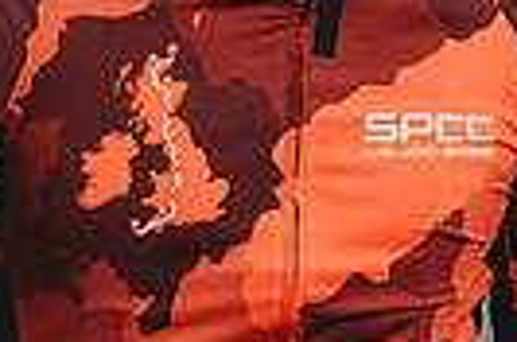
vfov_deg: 7.8
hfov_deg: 11.8
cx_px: 229
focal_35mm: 175
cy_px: 86
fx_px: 2507
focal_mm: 40
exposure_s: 1/250
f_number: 2.5
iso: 100
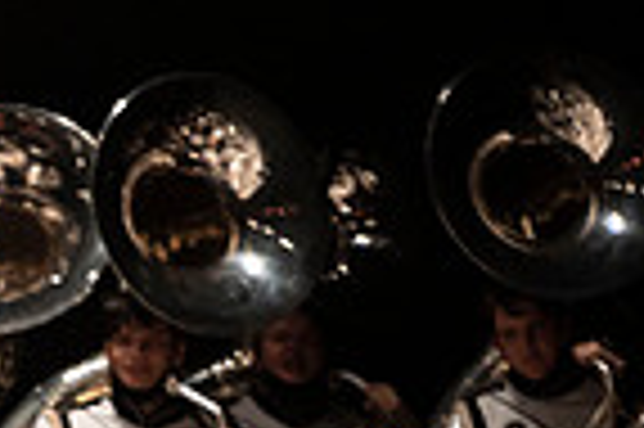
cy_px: 779
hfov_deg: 2.5
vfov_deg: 1.7
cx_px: -167
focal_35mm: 814
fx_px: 14545
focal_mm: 200
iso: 2500
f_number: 2.8
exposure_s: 1/500
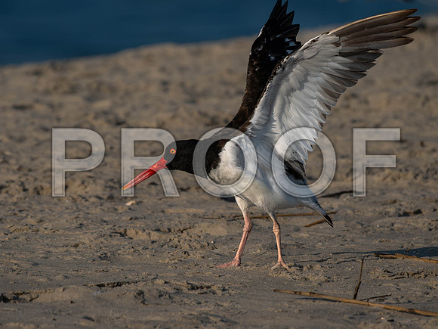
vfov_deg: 1.2
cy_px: 196
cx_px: 261
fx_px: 15084
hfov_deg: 1.7
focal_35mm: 1192
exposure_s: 1/3200
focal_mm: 500
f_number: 6.3
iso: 400
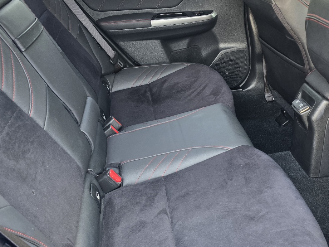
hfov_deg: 46.6
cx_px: 190
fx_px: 380
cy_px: 89
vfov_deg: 35.7
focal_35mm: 40
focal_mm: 6.3
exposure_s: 1/101
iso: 160
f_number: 1.7
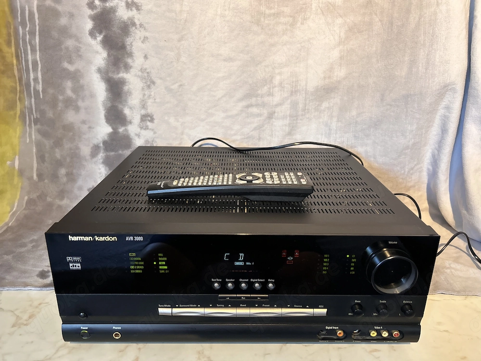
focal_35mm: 26
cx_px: 240
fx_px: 361
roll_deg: -2.4
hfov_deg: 67.3
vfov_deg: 53.1
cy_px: 180
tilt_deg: -19.7
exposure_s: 1/50
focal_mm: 5.7
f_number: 1.5
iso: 160
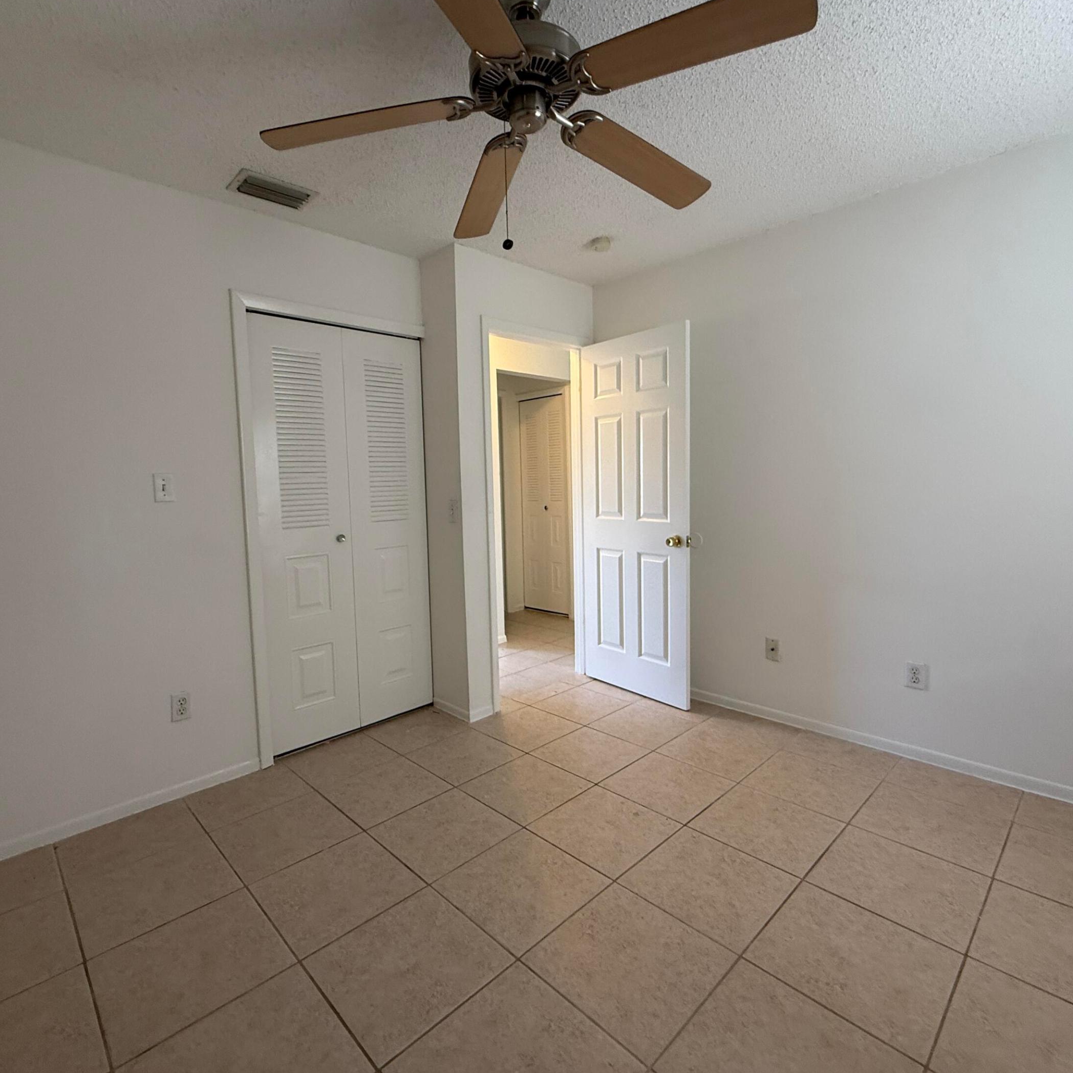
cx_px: 532
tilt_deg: -2.6
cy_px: 522
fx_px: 596
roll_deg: +0.9
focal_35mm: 17
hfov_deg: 84.0
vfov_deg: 83.9
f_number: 2.2
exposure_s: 1/60
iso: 200
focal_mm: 2.22
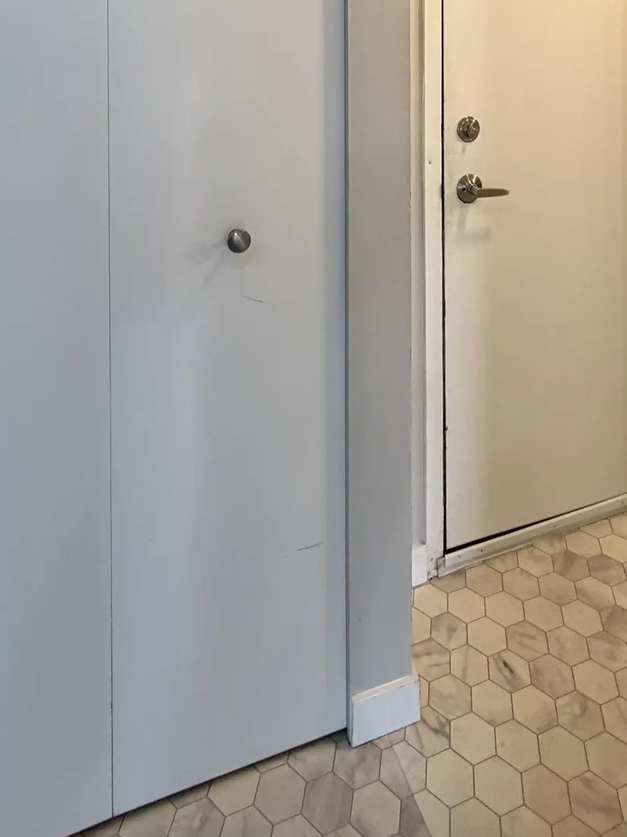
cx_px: 356
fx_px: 725
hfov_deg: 46.7
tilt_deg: -0.4
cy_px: 13
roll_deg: +0.5
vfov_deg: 49.7
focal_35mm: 30
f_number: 2.2
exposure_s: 1/120
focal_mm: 2.22
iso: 200
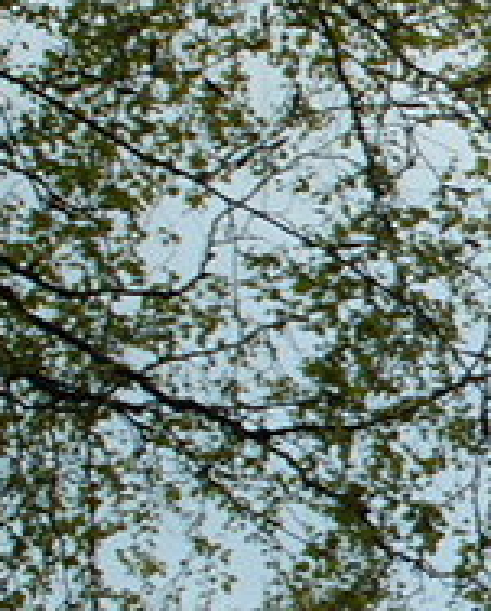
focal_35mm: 257
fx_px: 4657
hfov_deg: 5.8
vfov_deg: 7.5
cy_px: 494
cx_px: 1275
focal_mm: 10.2
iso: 100
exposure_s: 1/250
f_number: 4
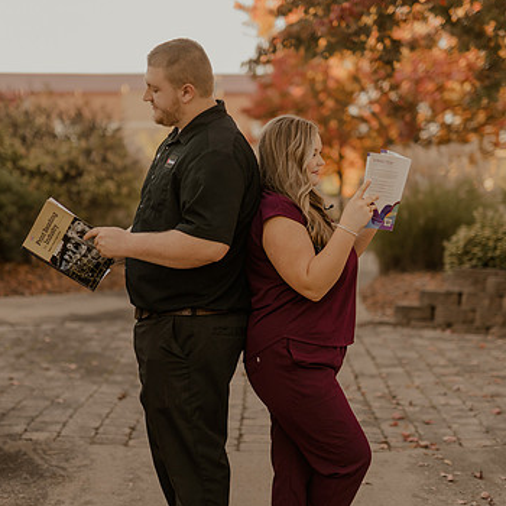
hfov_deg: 23.3
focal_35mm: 74
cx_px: 196
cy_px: 269
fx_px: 1224
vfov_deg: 23.4
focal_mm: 50
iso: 640
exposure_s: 1/2000
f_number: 1.8
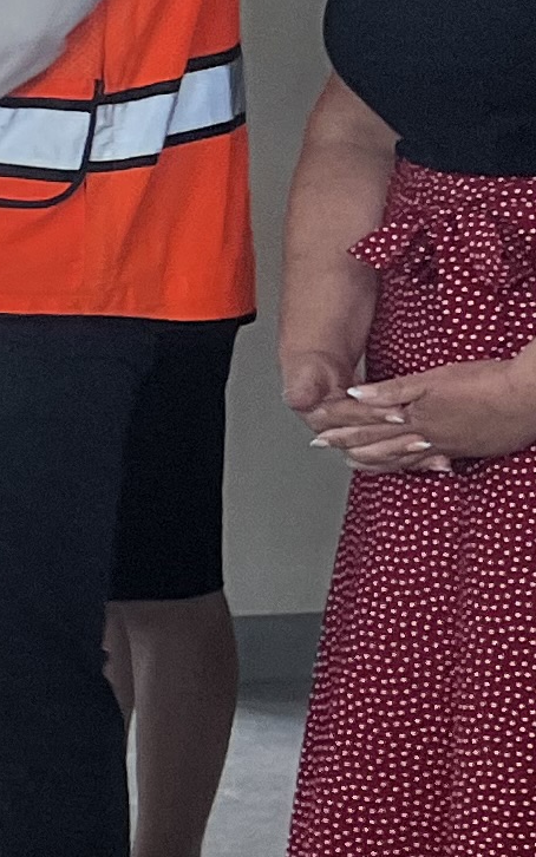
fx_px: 3575
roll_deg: +4.6
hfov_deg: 6.7
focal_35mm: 153
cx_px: -1616
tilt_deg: -10.4
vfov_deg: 13.6
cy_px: 611
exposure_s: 1/121
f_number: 1.5
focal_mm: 5.7
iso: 80
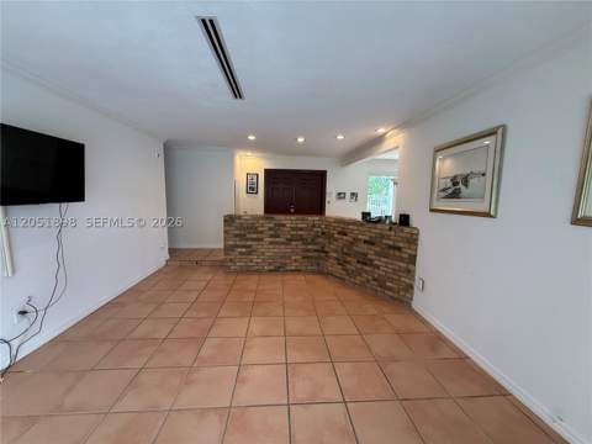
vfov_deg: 85.7
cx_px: 296
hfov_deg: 102.1
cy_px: 222
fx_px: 239
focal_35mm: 14
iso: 250
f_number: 2.2
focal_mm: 2.22
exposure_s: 1/120
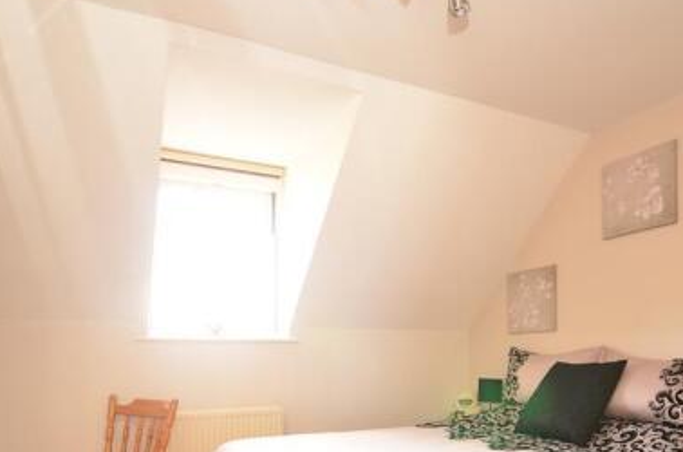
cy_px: 344
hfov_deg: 69.5
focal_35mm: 26
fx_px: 492
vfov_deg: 47.3
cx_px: 356
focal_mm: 10
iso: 200
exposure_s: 1/5
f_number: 5
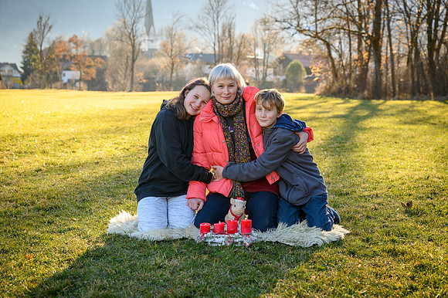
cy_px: 149
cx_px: 224
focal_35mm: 70
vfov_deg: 19.4
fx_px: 871
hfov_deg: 28.9
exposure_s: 1/125
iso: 100
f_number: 5
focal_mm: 70
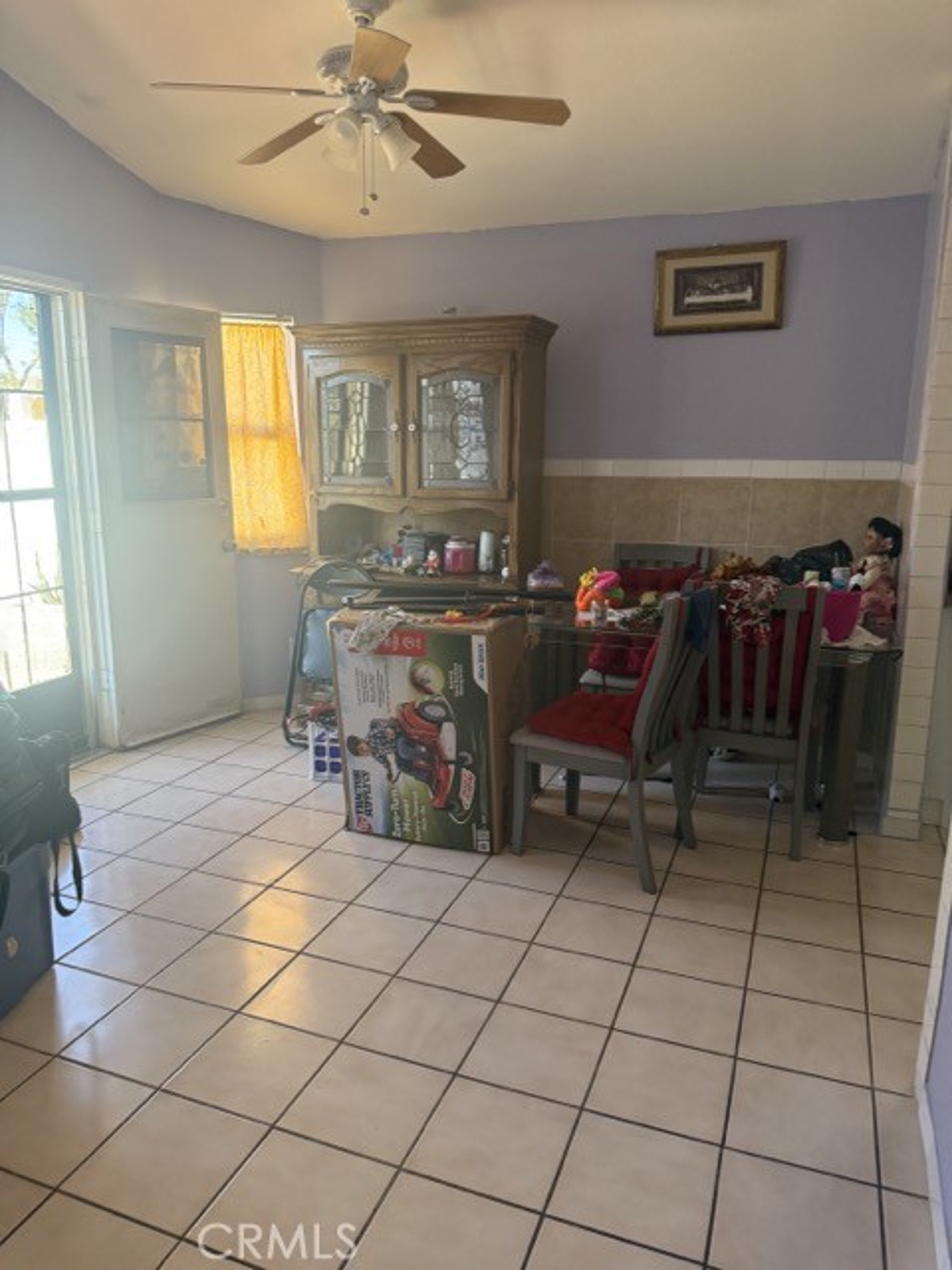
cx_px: 476
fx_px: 880
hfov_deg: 56.8
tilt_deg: -12.4
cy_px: 635
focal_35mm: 24
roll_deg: -0.3
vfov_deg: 71.6
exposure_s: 1/60
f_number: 1.78
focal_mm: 6.76
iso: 400
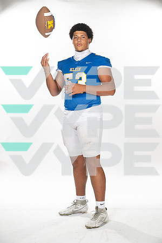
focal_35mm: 56
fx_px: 378
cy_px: 122
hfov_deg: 24.2
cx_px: 81
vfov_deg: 35.6
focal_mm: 56
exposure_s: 1/320
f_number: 7.1
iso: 800
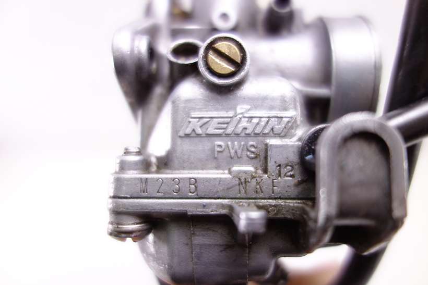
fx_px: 333
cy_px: 142
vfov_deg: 46.4
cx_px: 214
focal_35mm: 28
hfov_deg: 65.5
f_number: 1.8
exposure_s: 1/80
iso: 125
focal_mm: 10.4
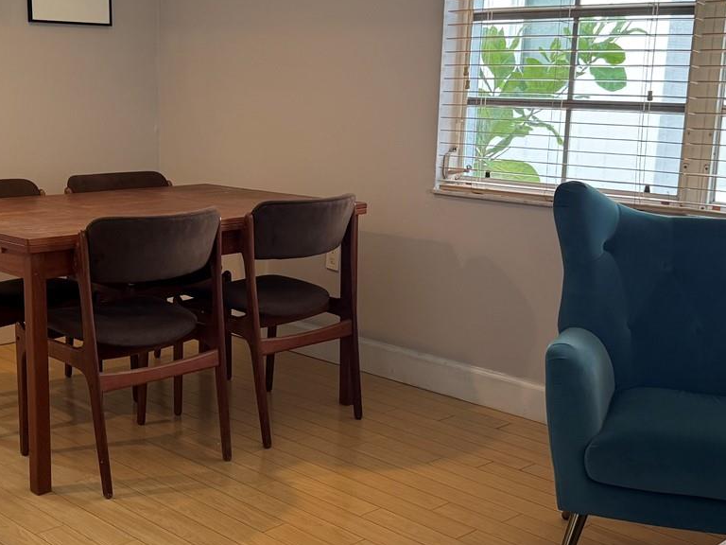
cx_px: 267
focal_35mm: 50
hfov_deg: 37.9
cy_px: 291
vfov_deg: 29.1
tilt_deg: -12.0
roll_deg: -1.0
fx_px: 1049
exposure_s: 1/119
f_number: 1.78
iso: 200
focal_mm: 6.76
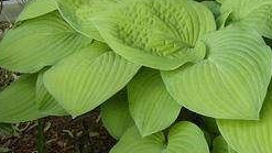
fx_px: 505
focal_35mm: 70
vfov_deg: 17.2
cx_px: 218
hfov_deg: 29.5
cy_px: 70
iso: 200
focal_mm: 6
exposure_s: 1/62.8
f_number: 2.8
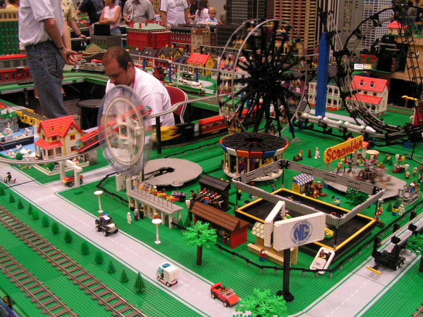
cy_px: 158
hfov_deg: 49.0
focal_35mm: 38
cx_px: 212
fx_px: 464
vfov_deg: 37.7
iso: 200
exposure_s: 1/20
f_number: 5.6
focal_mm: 5.8
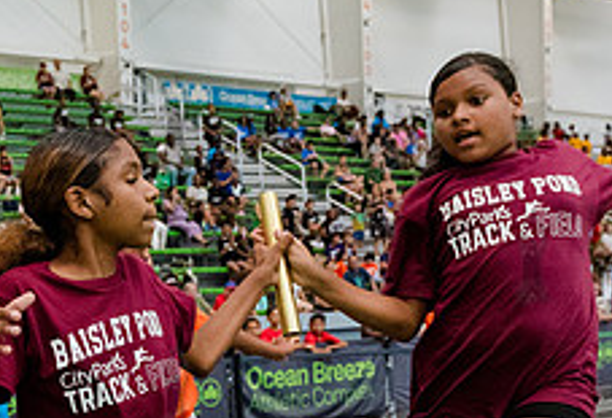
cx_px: 109
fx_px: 1130
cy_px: 359
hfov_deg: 29.5
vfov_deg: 20.6
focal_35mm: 66
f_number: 3.5
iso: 6400
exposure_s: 1/1000
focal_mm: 24
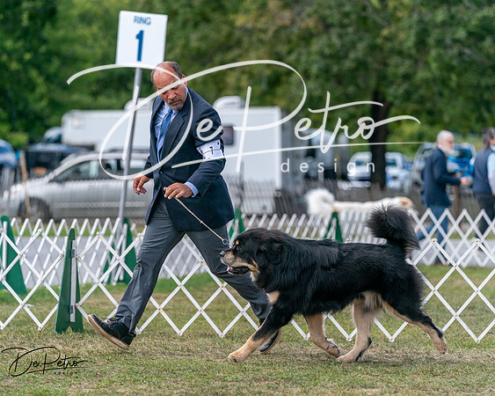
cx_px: 248
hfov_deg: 9.9
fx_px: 2870
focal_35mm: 196
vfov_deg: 7.9
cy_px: 198
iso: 400
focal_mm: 174
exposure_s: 1/2000
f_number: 4
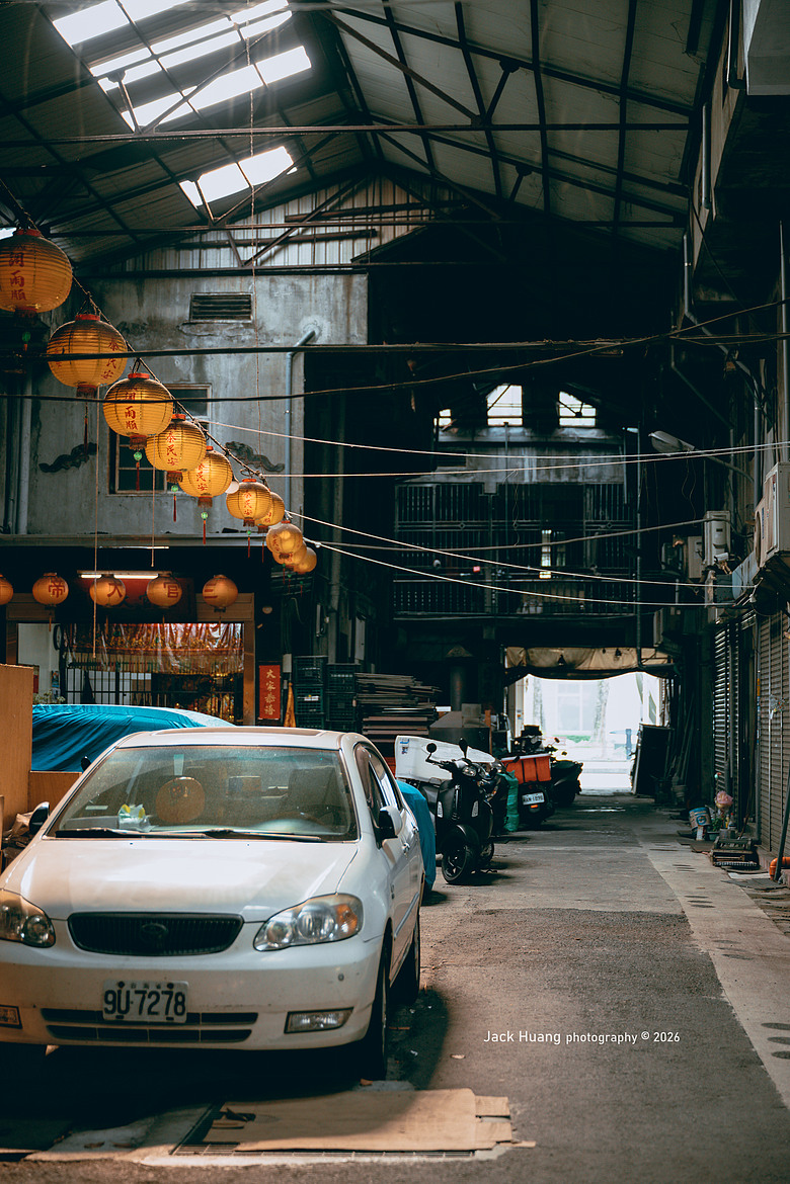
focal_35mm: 57
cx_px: 395
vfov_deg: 35.1
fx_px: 1876
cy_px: 592
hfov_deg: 23.8
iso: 400
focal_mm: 57
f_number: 2.8
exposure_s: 1/100
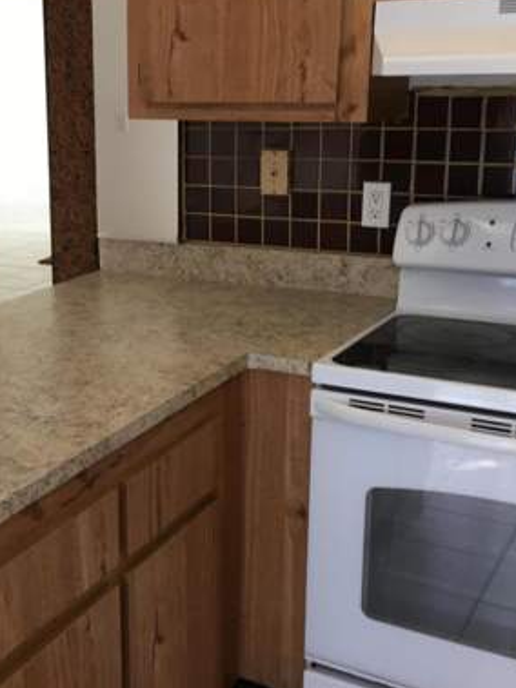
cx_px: 100
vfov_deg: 38.9
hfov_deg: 29.0
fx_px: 974
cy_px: 325
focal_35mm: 49
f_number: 2.2
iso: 50
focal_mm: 4.15
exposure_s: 1/30
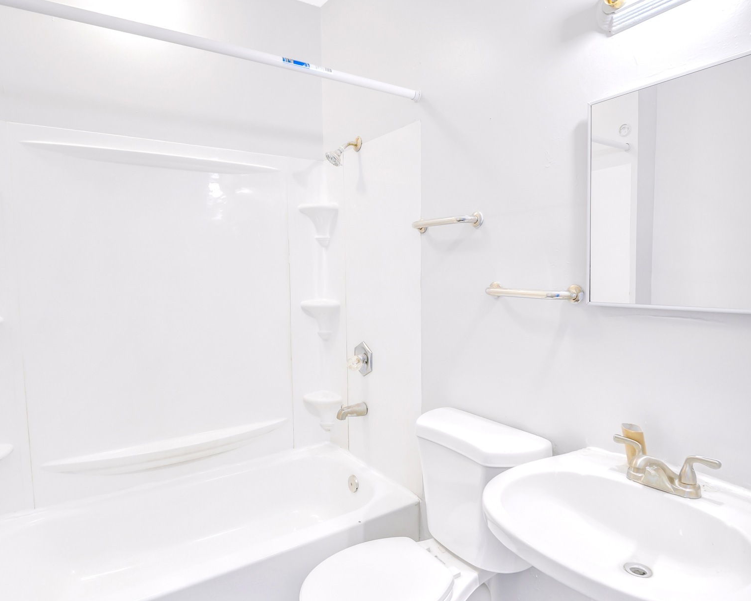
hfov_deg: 80.4
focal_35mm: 20
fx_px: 445
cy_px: 308
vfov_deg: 68.1
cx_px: 378
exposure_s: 1/10
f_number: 5
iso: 500
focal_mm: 14
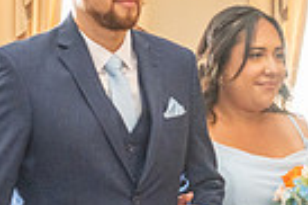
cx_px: 326
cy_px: 274
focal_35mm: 297
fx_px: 2538
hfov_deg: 6.9
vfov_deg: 4.6
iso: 1250
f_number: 6.3
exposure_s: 1/200
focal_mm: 70
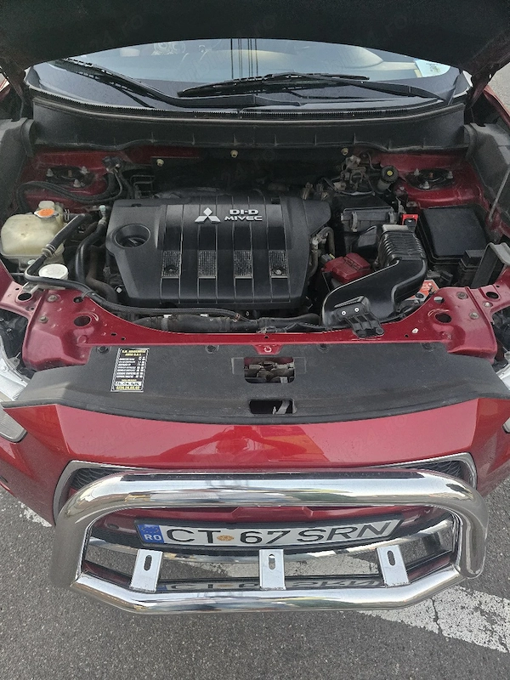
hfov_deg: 58.9
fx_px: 452
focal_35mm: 23
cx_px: 255
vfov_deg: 73.9
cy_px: 340
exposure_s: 1/101
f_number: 1.7
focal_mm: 6.3
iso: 2000
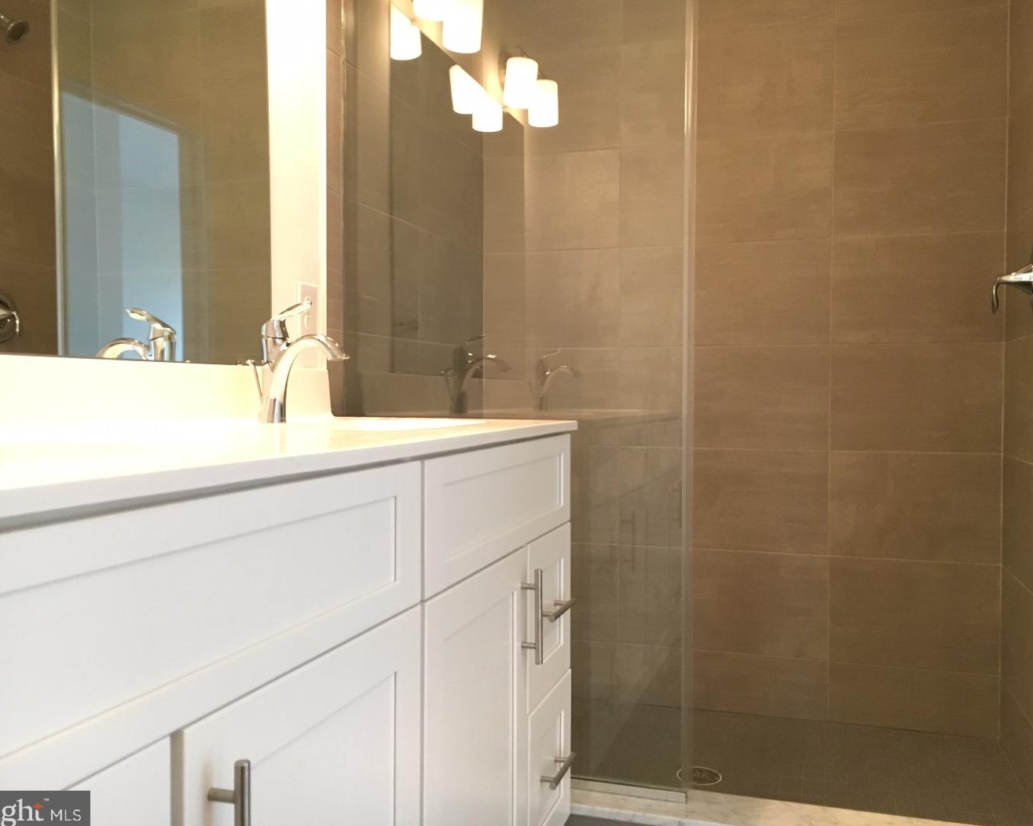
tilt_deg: -0.2
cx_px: 518
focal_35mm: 31
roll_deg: +0.3
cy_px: 411
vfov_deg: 47.1
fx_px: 948
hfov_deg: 57.2
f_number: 2.2
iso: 200
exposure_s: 1/30
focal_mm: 4.15
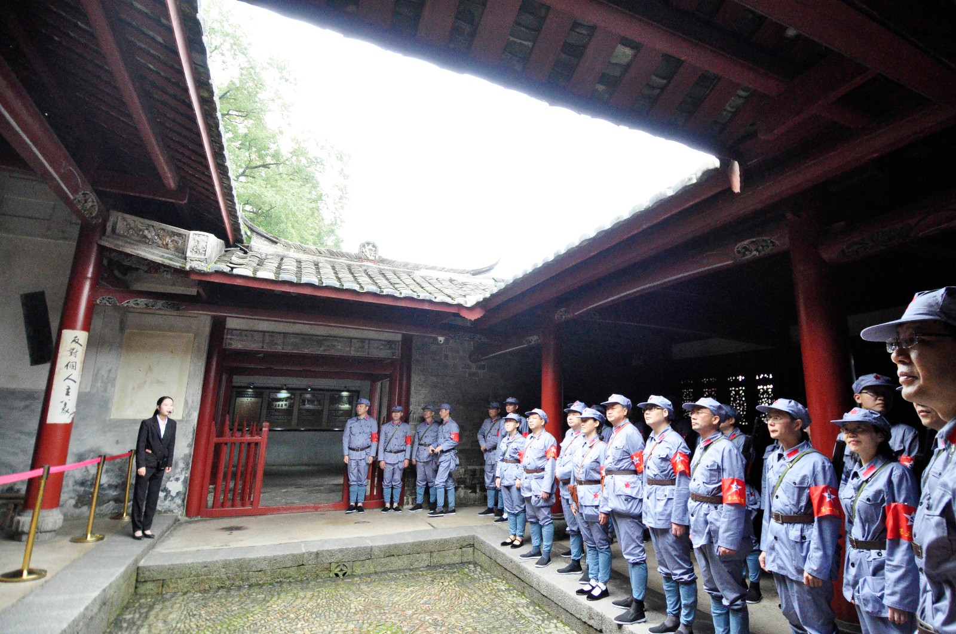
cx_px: 478
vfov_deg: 67.2
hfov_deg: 90.1
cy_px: 317
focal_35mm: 18
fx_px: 477
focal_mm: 12
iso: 2800
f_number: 5
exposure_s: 1/1000
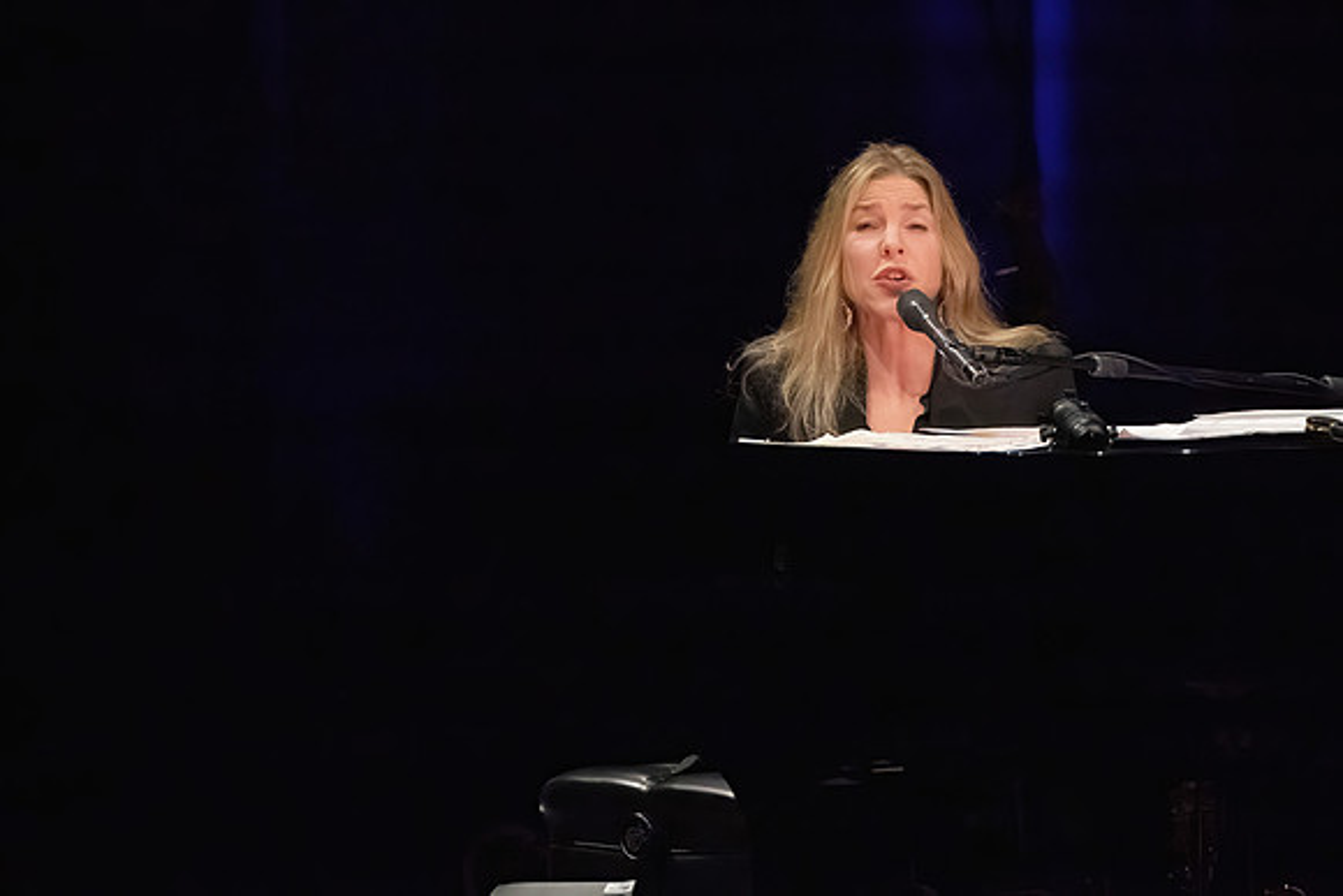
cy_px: 539
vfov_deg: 3.0
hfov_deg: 4.5
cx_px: 850
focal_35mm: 454
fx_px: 16951
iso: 25600
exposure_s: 1/320
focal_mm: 358
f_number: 8
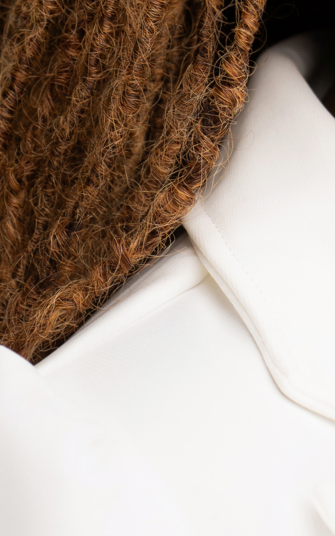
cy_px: -149
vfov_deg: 3.6
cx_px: 630
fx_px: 8410
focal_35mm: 576
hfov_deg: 2.3
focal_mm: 127
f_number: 6.3
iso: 125
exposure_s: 1/200
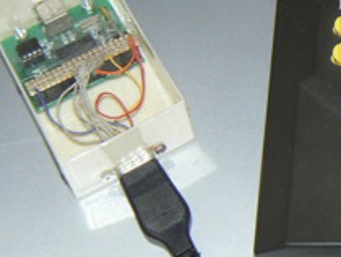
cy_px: 67
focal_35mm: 152
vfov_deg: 9.8
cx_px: 289
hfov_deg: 12.9
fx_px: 1499
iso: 100
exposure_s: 1/30
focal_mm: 8.7
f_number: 2.8
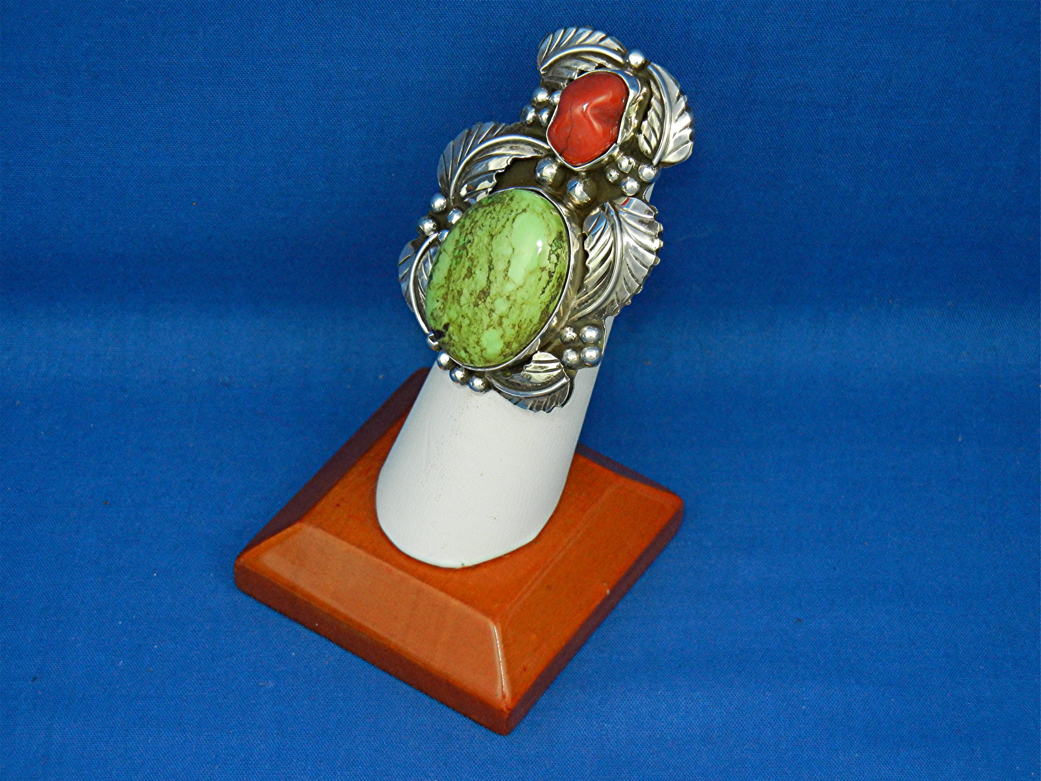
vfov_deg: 16.6
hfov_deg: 22.0
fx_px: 2676
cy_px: 390
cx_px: 520
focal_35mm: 89
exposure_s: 1/30
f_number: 4.4
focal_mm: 16
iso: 442
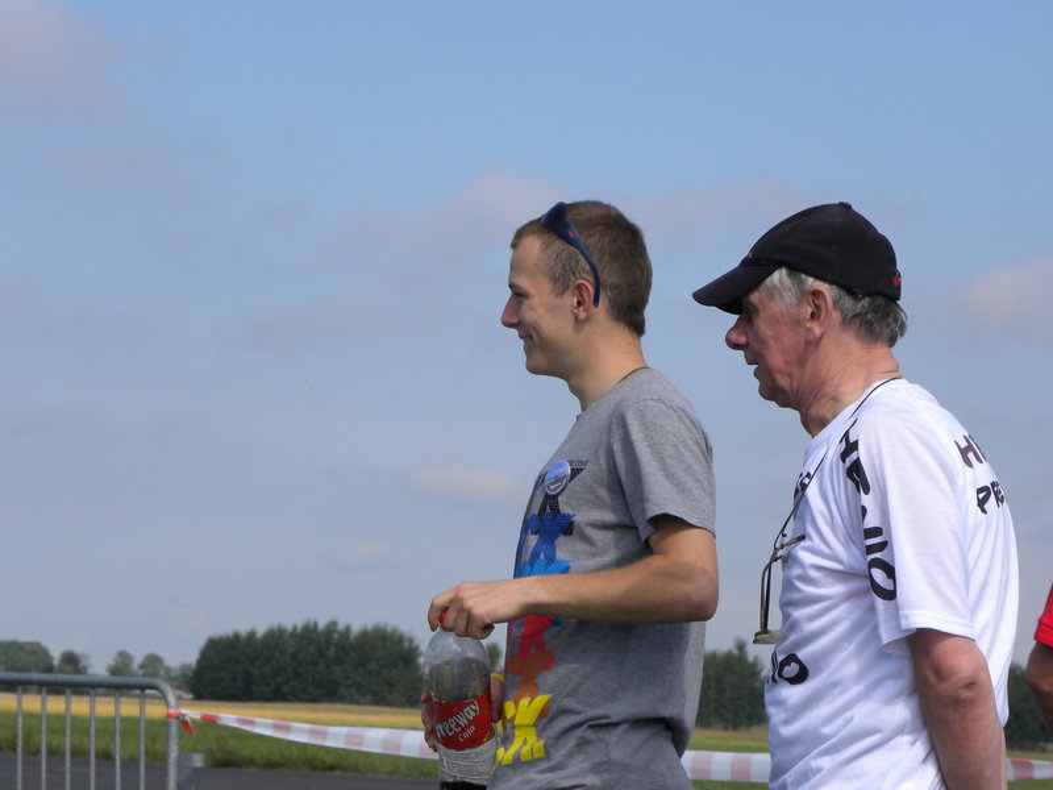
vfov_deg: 9.2
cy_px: 395
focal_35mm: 162
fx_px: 4928
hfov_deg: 12.2
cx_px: 526
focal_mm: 28.8
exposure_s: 1/502
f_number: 5
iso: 64
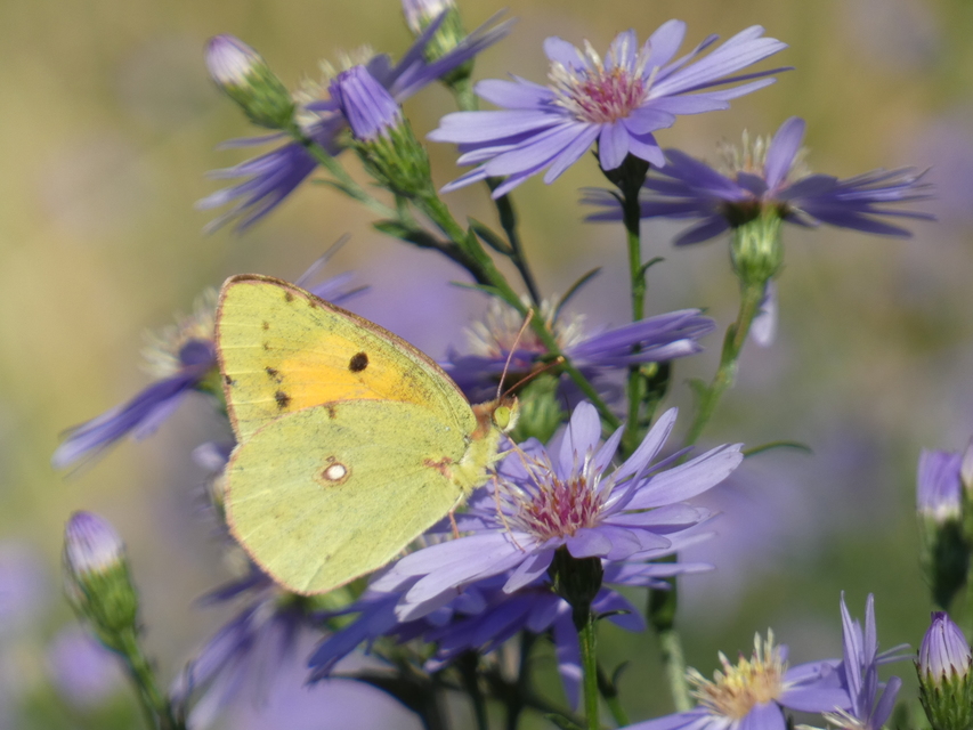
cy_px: 365
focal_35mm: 917
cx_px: 486
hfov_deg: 2.2
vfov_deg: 1.6
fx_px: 25779
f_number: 5.6
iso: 80
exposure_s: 1/200
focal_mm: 164.2
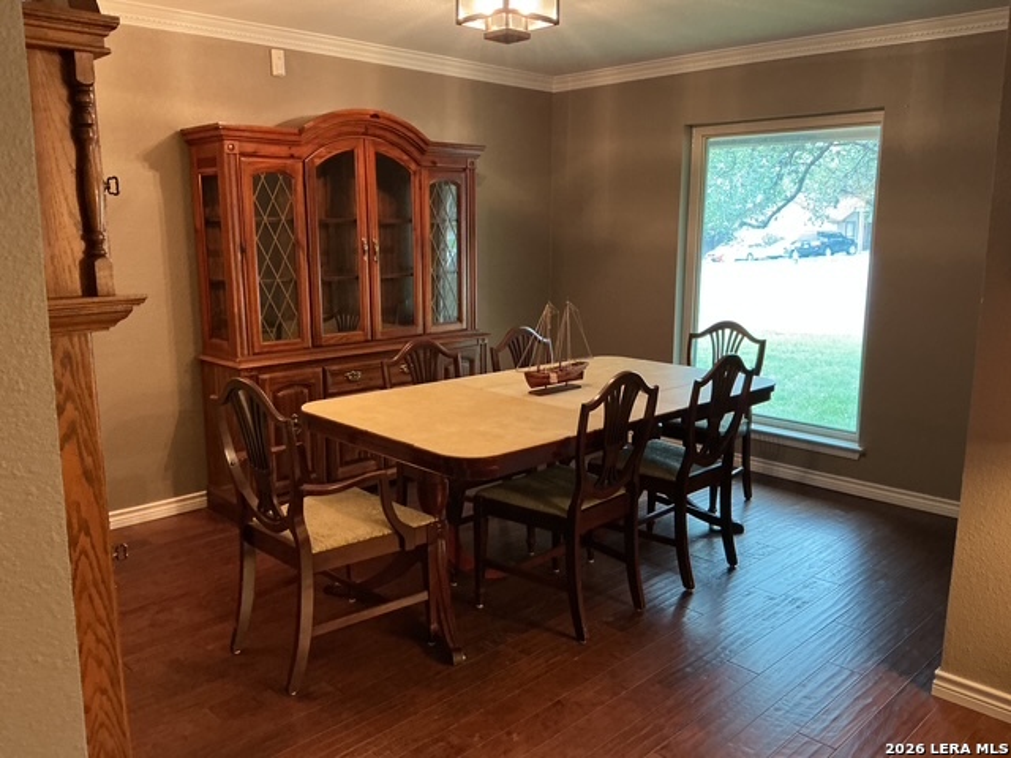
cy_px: 379
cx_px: 506
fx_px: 847
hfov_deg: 61.7
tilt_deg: -10.3
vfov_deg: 48.2
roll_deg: -0.2
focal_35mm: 29
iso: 320
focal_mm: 3
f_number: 1.8
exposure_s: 1/30
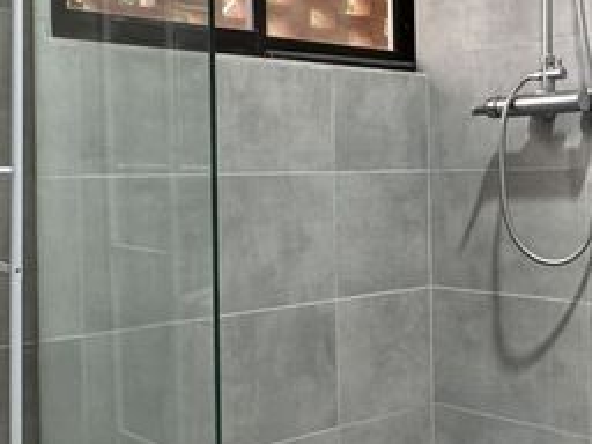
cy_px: 180
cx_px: 481
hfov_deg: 33.3
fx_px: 958
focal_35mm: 56
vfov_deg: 26.1
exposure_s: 1/60
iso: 320
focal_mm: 2.22
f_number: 2.2
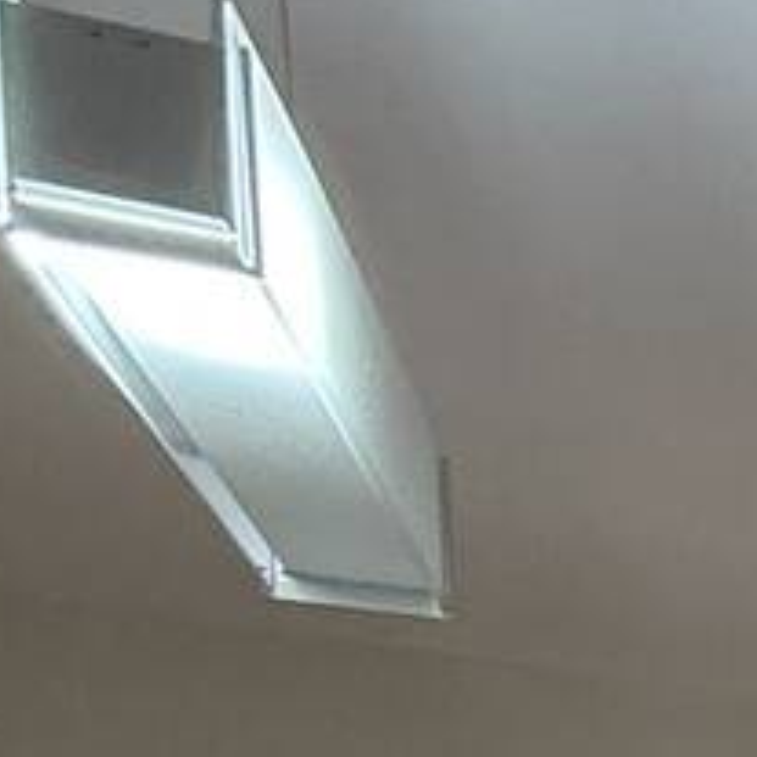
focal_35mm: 86
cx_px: 2052
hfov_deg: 12.6
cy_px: 1543
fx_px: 2128
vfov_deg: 15.7
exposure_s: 1/120
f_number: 2.2
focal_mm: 2.22
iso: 200
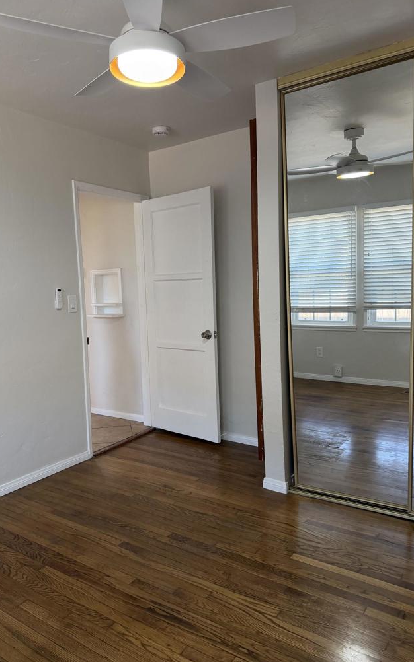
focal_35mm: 26
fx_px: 470
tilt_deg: -5.3
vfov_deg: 70.4
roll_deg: +2.4
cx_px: 182
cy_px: 330
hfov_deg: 47.5
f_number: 1.78
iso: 250
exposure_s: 1/119
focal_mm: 6.76
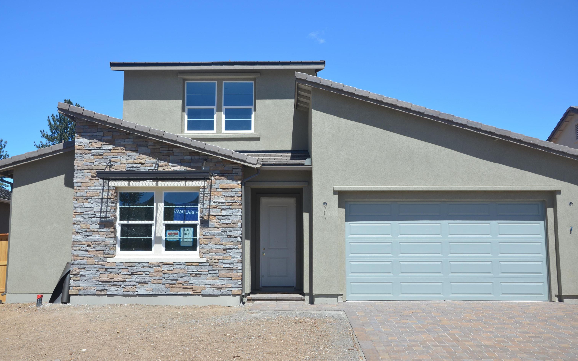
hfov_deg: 50.9
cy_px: 189
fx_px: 607
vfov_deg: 33.2
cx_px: 287
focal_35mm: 39
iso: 200
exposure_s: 1/250
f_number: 8
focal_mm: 25
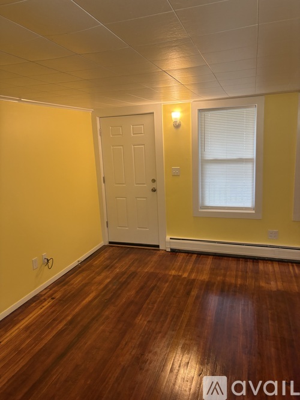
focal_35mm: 26
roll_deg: +2.6
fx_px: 301
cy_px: 200
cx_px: 150
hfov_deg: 53.0
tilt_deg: -9.0
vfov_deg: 67.3
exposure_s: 1/60
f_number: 1.6
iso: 160
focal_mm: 5.96
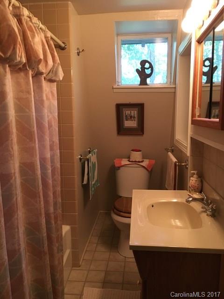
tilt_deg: -7.7
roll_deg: +0.4
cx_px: 112
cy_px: 150
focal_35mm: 29
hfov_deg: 48.2
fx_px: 250
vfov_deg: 61.7
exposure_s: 1/30
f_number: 2.2
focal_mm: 4.15
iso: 160
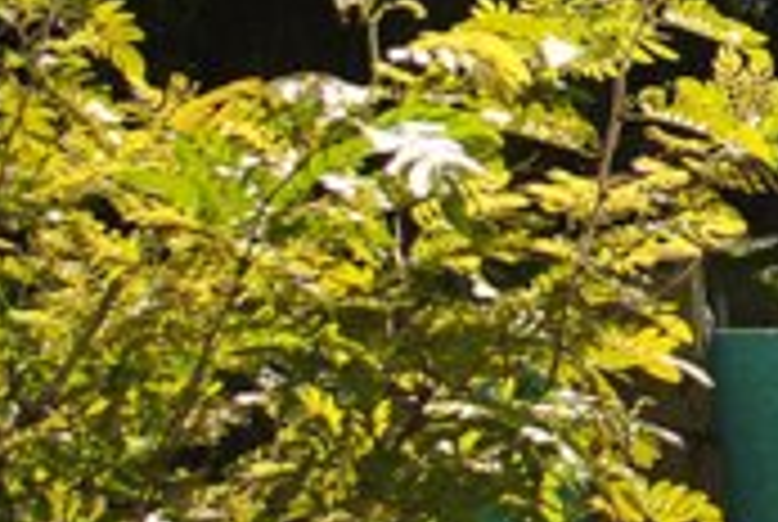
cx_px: 1399
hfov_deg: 11.5
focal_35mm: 166
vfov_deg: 8.2
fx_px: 3594
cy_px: -173
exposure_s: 1/1000
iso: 100
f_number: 5
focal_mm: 24
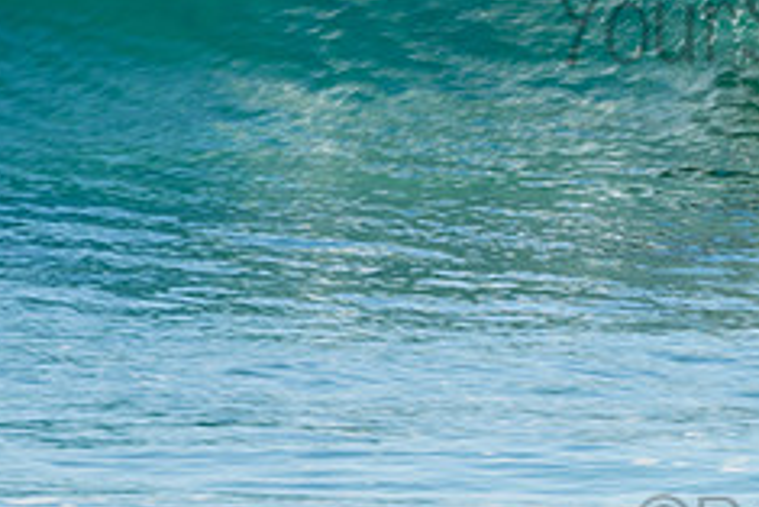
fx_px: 29681
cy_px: -11
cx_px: 885
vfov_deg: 1.0
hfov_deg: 1.5
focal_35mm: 1407
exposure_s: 1/50
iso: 100
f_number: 18
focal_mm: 380
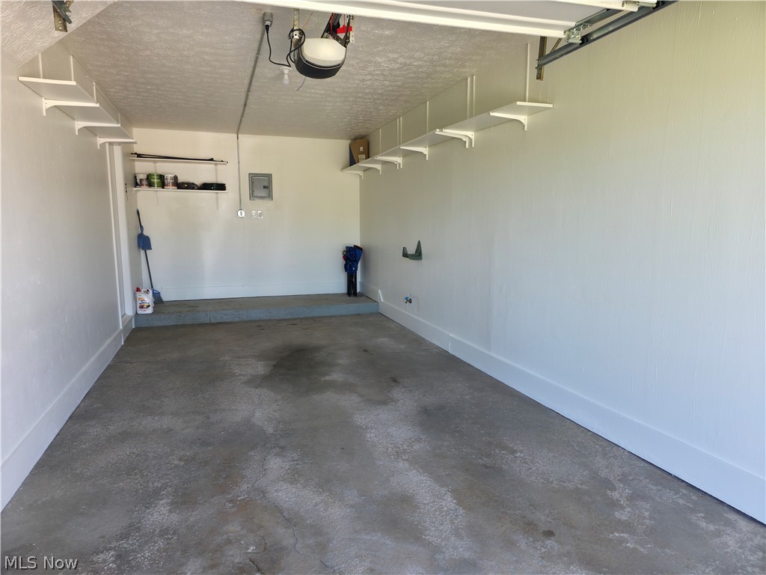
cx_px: 383
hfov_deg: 73.9
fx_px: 509
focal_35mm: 23
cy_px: 288
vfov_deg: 58.9
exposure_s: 1/180
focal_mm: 6.3
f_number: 1.7
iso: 80
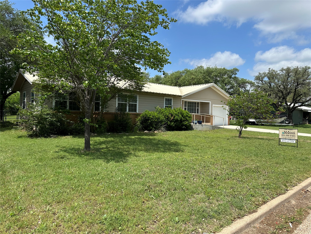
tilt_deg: +1.2
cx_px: 156
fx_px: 216
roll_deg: -1.6
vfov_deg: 56.8
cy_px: 117
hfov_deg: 71.6
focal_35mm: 24
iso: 80
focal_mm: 6.86
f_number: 1.78
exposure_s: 1/4348
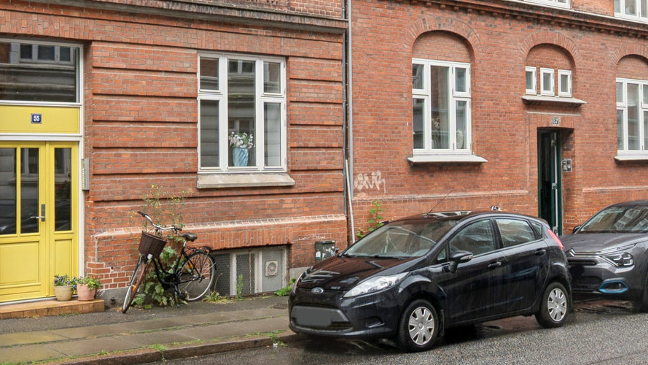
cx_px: 327
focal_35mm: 53
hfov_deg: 39.2
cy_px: -55
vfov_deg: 21.3
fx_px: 911
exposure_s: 1/125
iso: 100
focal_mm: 15
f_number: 6.3
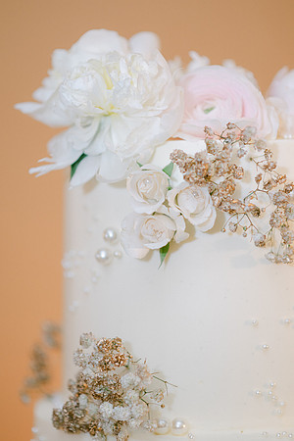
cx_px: 147
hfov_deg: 16.1
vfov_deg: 23.9
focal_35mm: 85
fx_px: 1041
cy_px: 220
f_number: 1.8
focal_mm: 85
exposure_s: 1/200
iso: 800
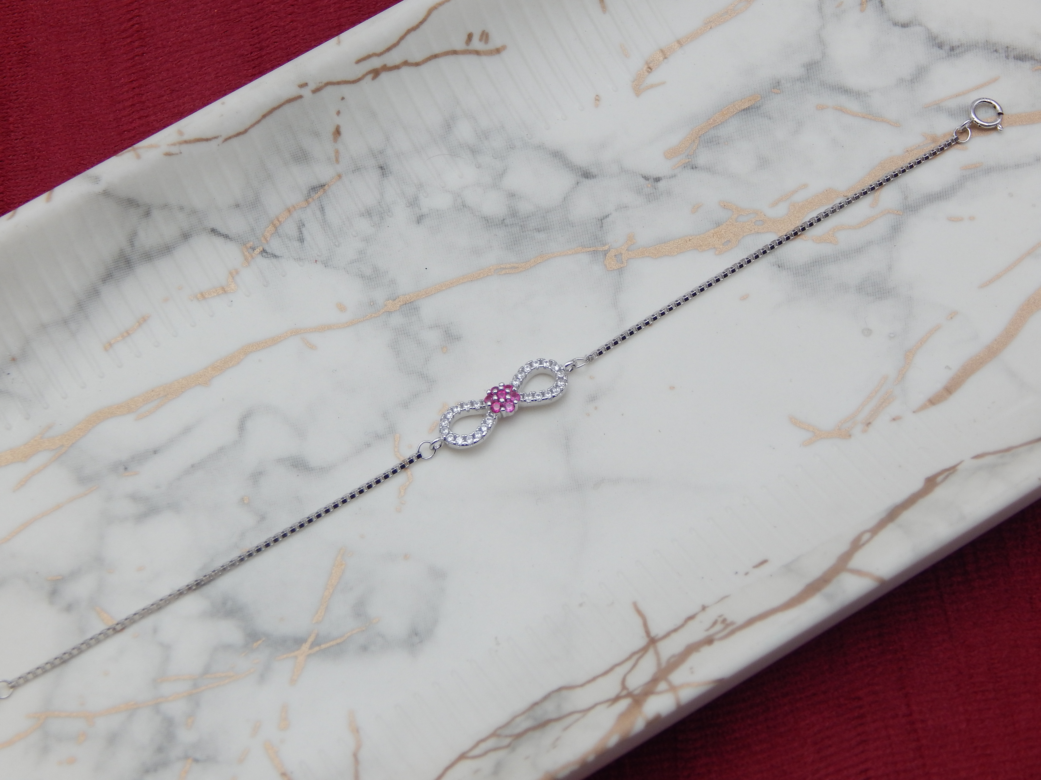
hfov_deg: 17.3
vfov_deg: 13.0
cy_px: 390
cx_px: 520
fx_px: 3428
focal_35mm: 114
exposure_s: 1/160
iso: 125
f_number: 4.6
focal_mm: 20.5
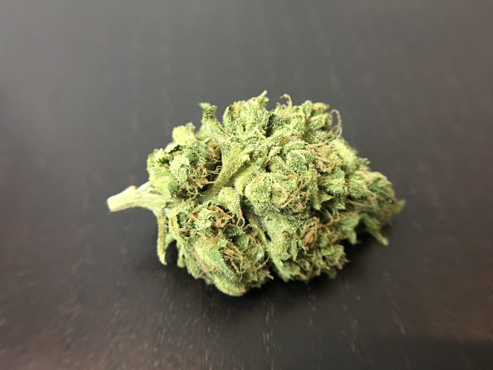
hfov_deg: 61.7
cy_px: 185
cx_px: 246
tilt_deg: -54.0
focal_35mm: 29
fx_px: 413
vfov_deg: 48.2
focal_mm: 4.15
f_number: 2.2
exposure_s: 1/8
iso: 125
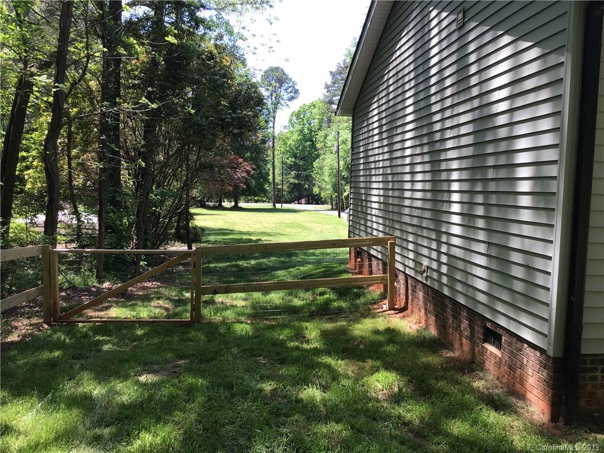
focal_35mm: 31
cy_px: 226
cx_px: 302
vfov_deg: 45.4
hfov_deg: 58.4
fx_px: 541
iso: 25
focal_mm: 3.3
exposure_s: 1/208
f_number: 2.4
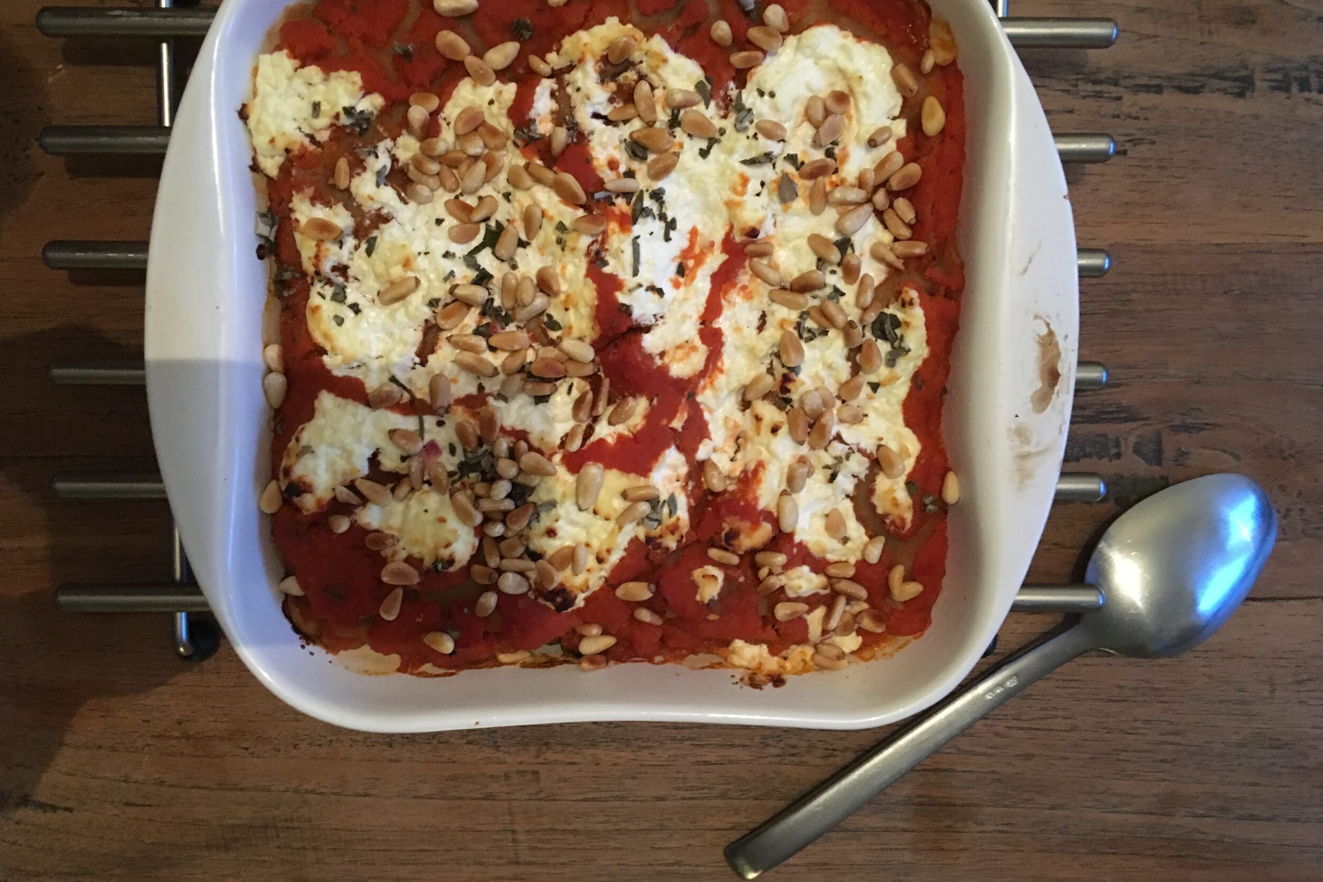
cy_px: 392
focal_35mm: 31
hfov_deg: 60.3
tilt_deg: -86.0
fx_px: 1139
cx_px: 653
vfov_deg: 42.3
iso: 250
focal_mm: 4.15
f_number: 2.2
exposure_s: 1/17
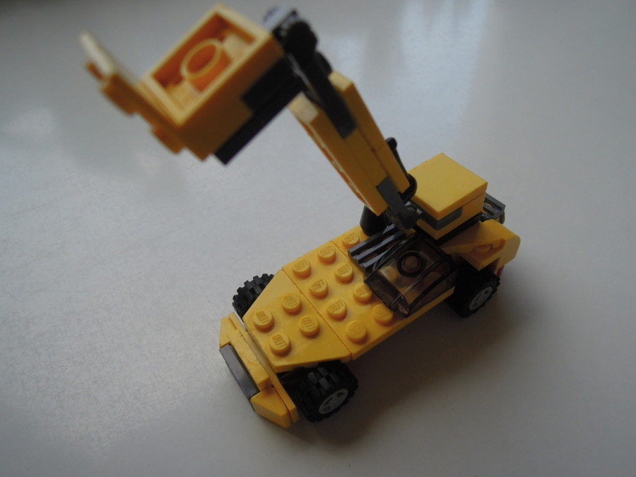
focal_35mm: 24
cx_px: 318
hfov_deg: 71.6
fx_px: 441
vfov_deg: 56.8
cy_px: 238
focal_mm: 4.3
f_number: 2.8
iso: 160
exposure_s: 1/640
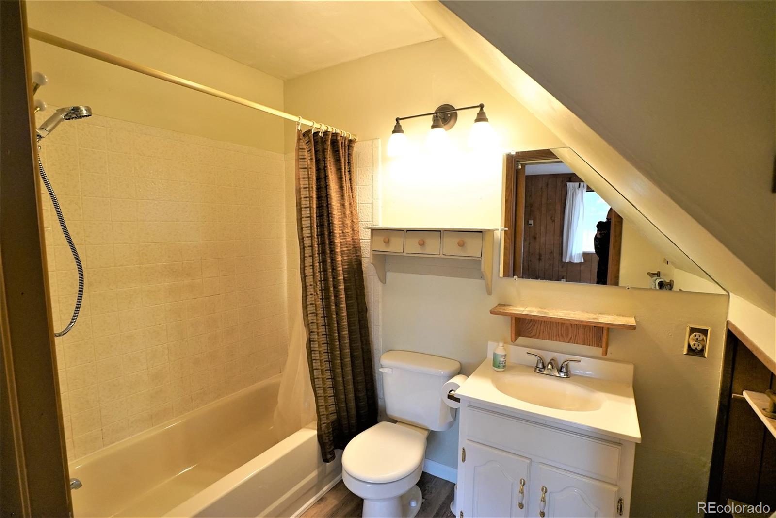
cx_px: 388
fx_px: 345
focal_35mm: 16
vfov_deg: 73.8
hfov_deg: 96.7
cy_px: 259
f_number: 4
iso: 2000
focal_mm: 16
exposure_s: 1/160
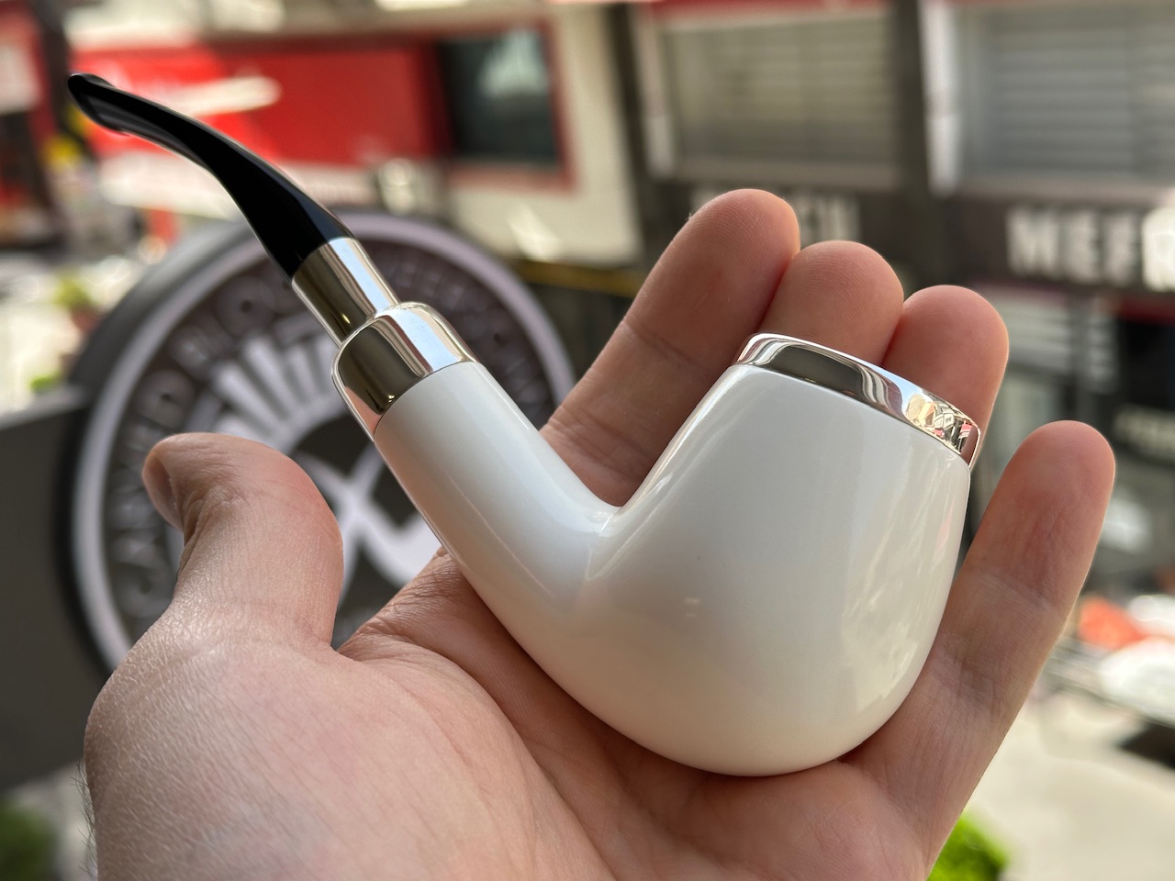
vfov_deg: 30.3
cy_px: 440
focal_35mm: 48
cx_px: 588
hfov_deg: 39.7
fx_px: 1629
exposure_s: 1/767
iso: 64
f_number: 1.78
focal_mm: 6.86
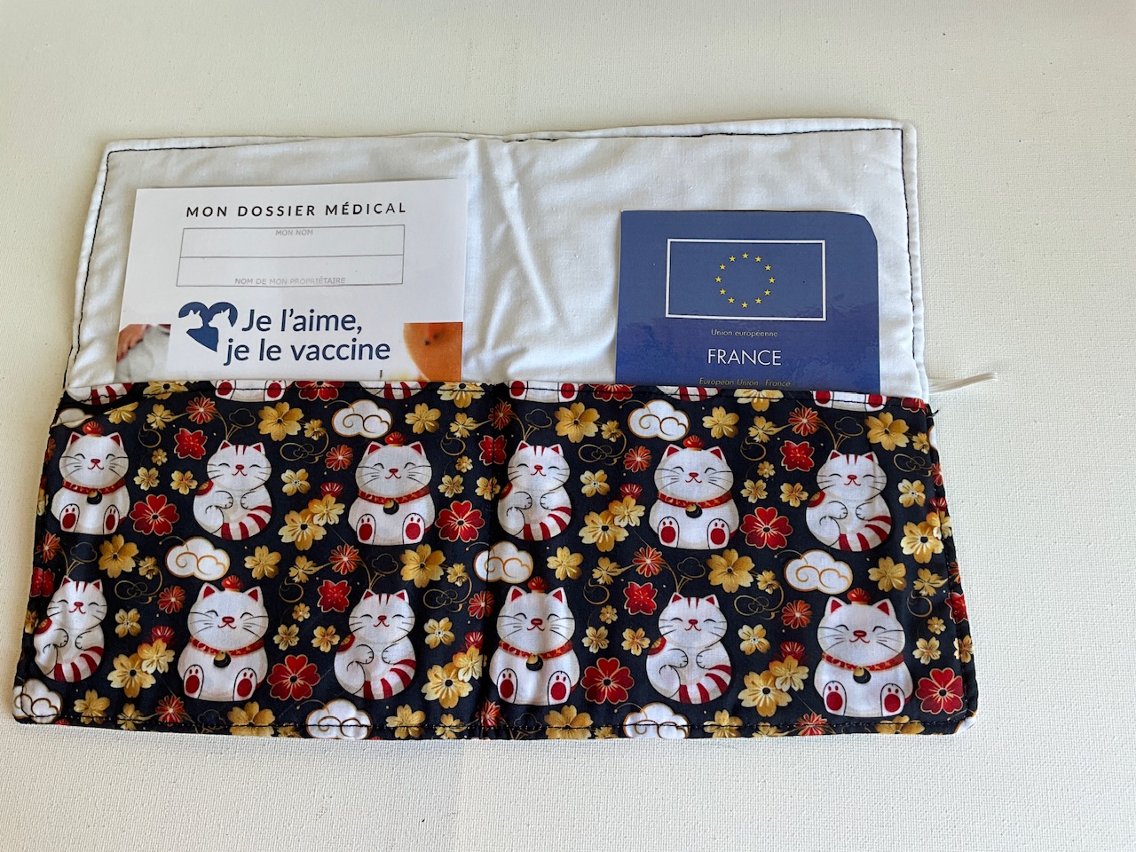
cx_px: 568
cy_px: 426
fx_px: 952
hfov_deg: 61.7
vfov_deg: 48.2
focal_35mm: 29
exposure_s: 1/100
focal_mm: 3
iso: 25
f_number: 1.8
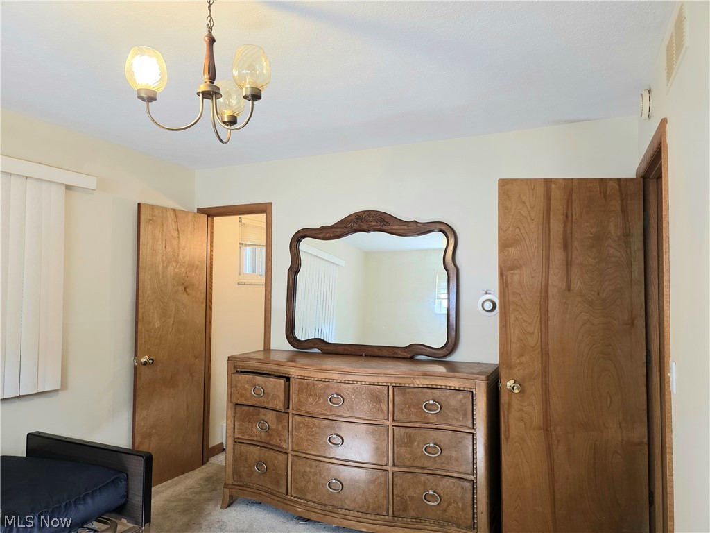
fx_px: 472
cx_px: 355
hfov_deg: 73.9
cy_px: 266
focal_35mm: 23
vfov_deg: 58.9
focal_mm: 6.3
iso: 320
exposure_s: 1/120
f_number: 1.7
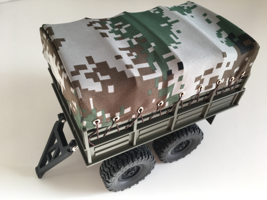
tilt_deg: -45.3
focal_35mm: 29
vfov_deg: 48.2
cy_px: 100
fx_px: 224
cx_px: 134
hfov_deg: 61.7
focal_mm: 4.15
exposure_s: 1/50
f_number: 2.2
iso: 32
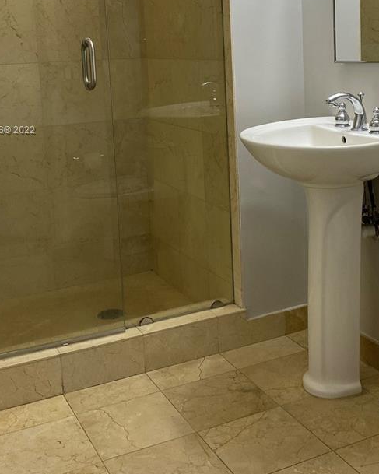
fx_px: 701
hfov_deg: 30.1
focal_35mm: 50
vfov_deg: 36.6
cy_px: 131
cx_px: 243
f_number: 1.8
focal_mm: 4.25
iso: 64
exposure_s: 1/60
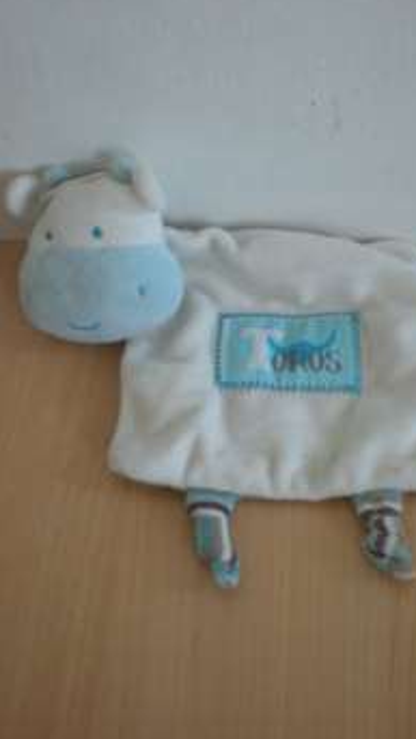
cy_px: 336
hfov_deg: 25.1
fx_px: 921
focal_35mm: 47
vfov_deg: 43.7
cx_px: 313
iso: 200
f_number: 3.1
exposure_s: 1/18.2
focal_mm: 6.3
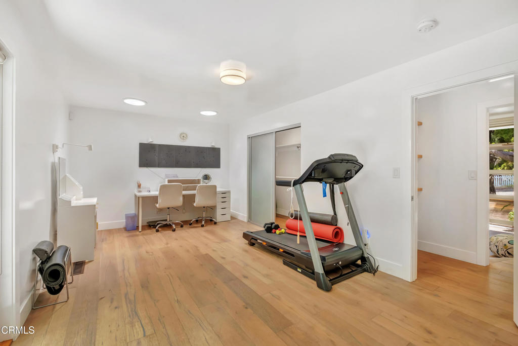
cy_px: 173
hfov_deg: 100.4
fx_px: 216
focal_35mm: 15
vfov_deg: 77.3
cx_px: 259
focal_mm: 10
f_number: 7.1
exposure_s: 1/60
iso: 640
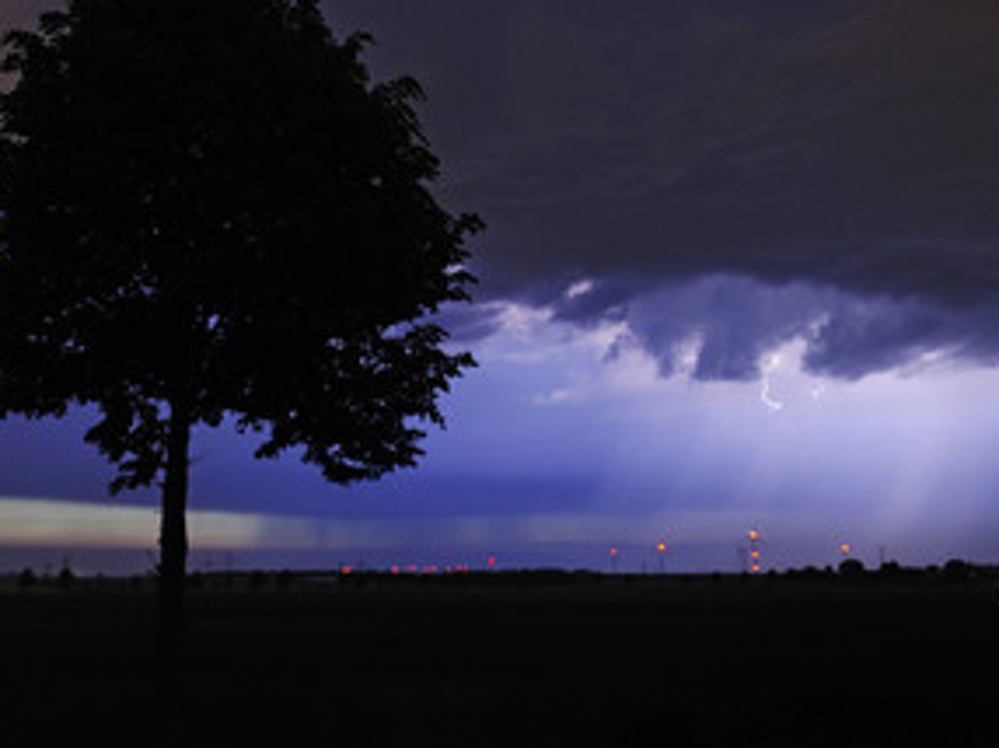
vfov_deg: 32.8
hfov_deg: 42.5
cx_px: 355
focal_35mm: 44
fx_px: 1269
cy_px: 318
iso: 1000
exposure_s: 2.5
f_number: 2.8
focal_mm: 29
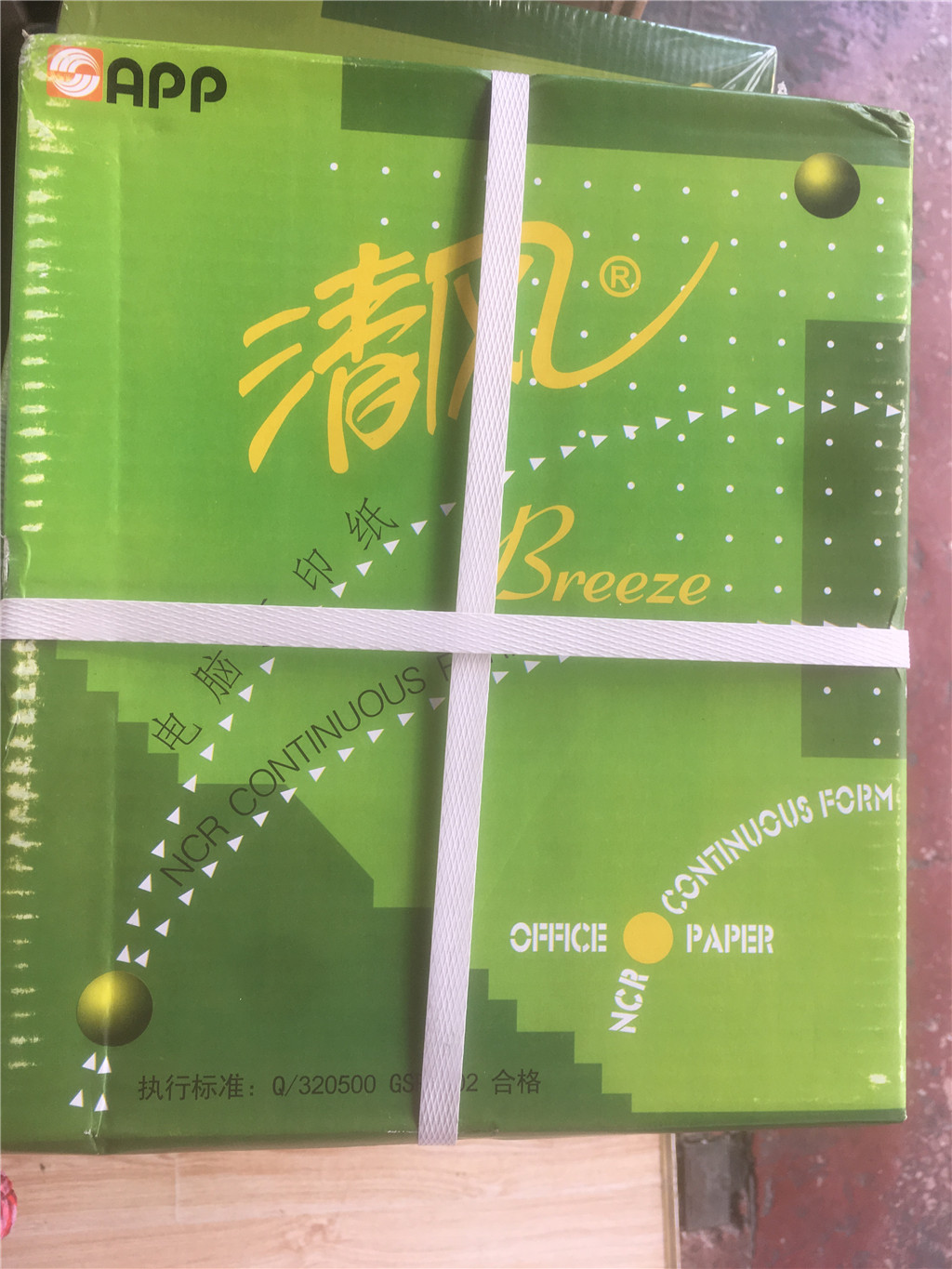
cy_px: 634
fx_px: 1063
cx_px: 476
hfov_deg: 48.2
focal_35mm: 29
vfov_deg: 61.7
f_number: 2.2
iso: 25
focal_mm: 4.15
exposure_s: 1/50
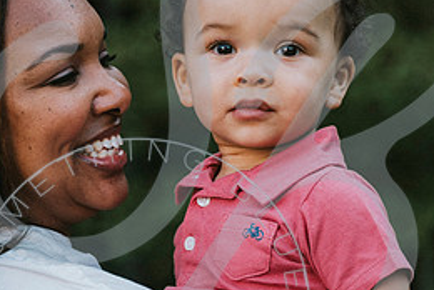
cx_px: 222
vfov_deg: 8.8
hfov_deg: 13.1
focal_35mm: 156
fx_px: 1883
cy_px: 169
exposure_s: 1/320
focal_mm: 70
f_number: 2.8
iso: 100
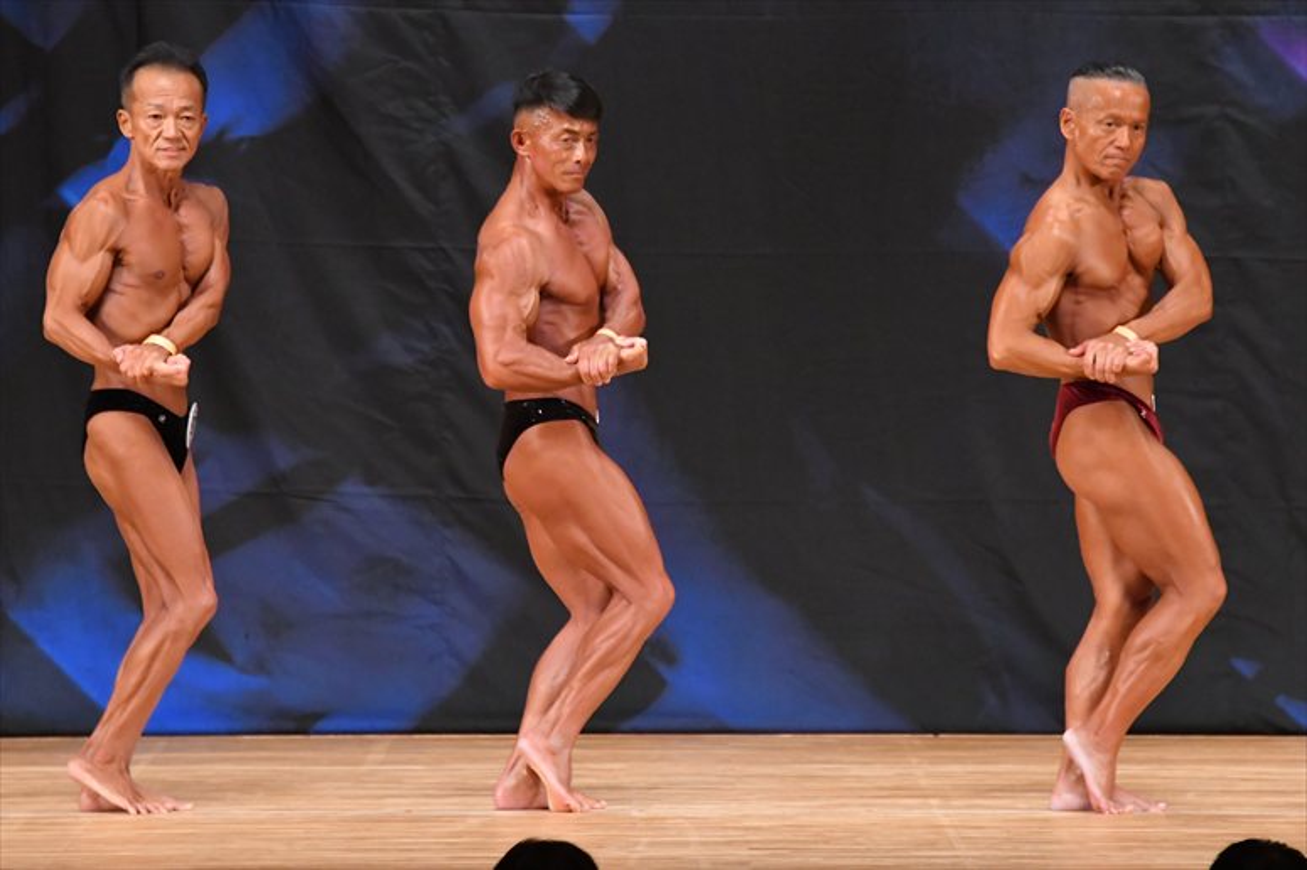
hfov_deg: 6.9
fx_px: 10886
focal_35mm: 300
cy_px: 435
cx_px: 654
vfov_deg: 4.6
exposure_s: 1/400
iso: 6400
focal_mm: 200
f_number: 5.6
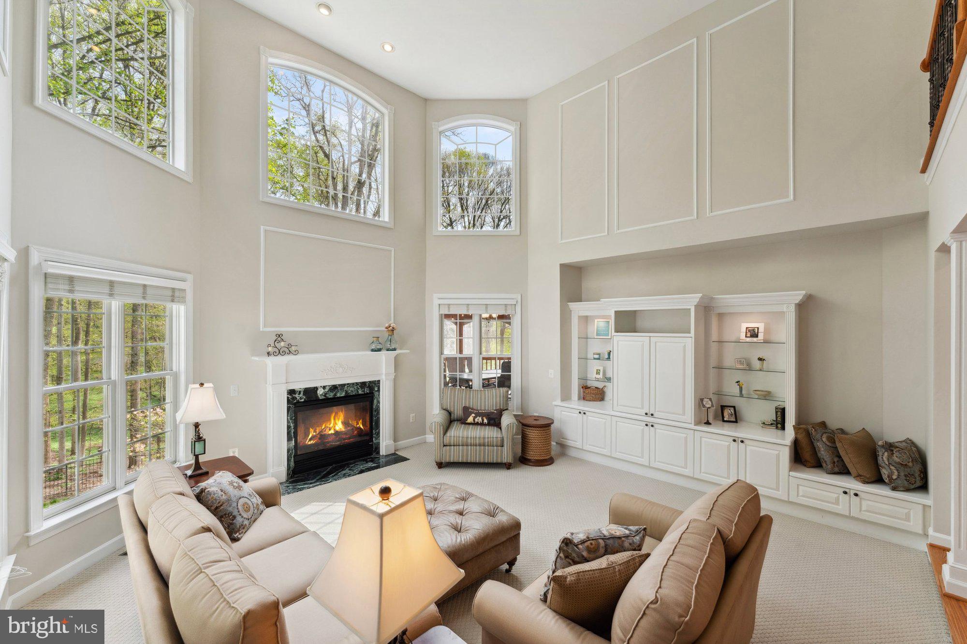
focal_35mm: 14
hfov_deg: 104.3
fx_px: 376
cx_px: 484
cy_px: 322
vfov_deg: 81.2
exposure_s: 1/125
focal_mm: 14
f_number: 8
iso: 640
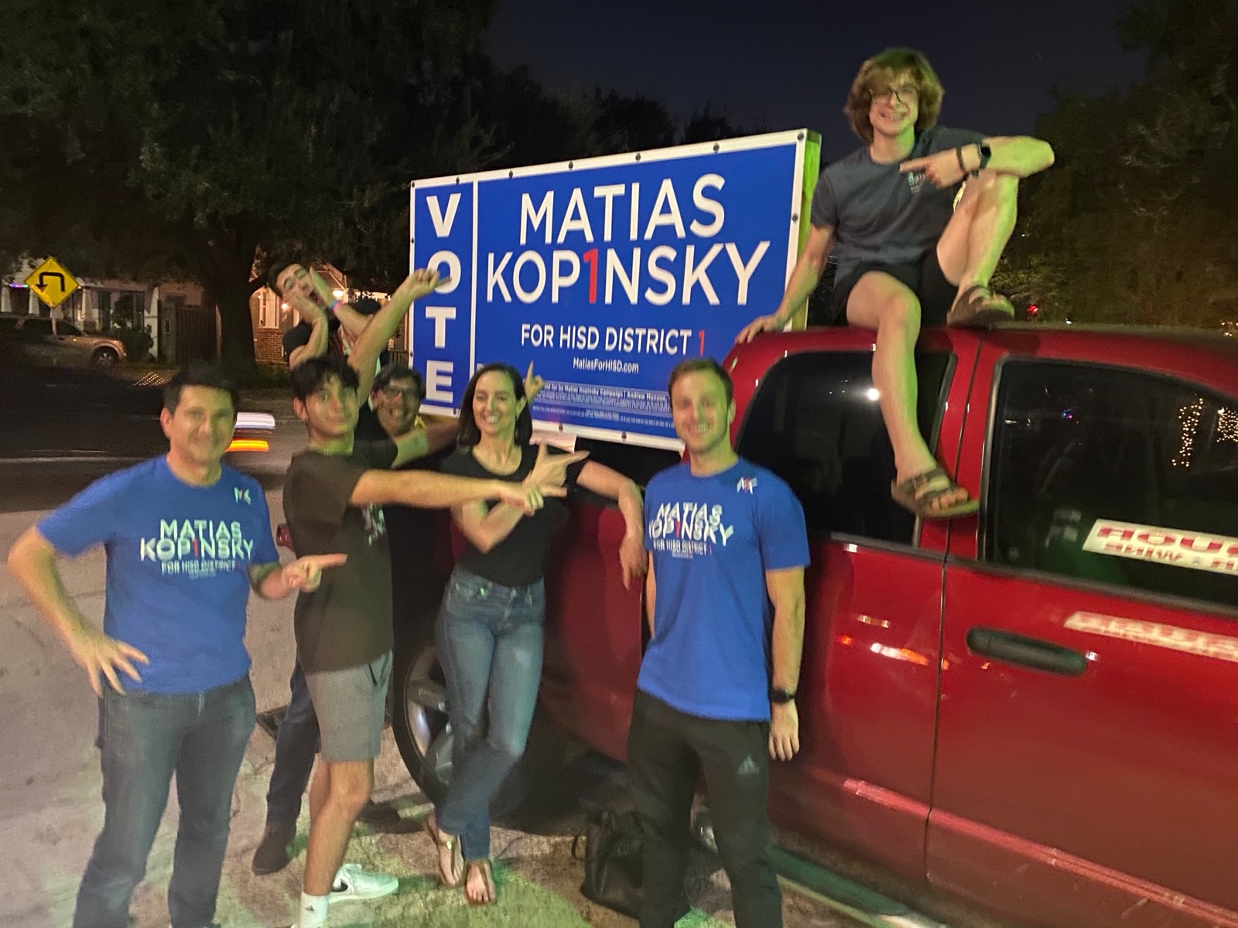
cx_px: 619
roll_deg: -2.8
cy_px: 464
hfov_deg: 67.3
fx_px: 930
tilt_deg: -2.2
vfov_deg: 53.1
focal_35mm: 26
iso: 500
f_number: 1.8
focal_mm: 4.25
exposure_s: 1/10
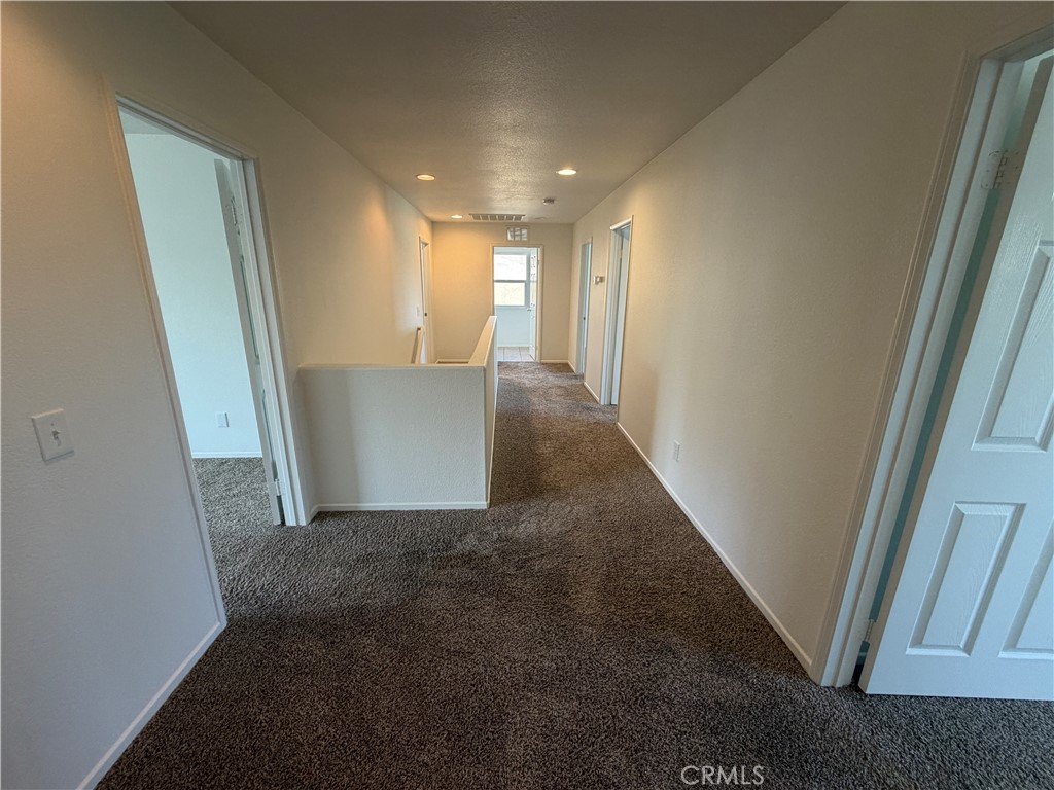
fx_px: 426
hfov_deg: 102.1
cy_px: 395
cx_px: 527
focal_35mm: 14
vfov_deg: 85.7
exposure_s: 1/60
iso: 160
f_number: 2.2
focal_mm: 2.22
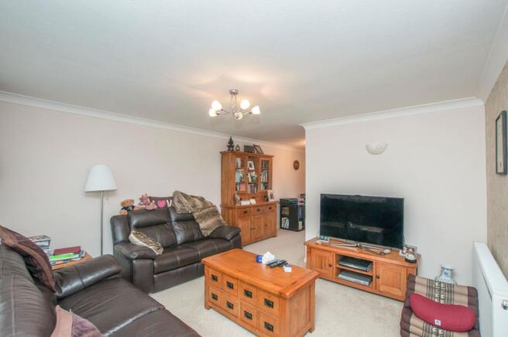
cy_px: 168
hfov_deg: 100.4
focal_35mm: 15
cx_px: 254
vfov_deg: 77.2
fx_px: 211
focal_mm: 10
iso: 400
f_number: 8
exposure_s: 1/30
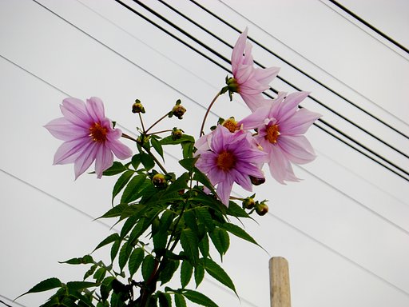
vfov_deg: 13.0
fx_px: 1347
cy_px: 154
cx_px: 204
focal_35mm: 114
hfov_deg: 17.3
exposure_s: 1/100
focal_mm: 18.9
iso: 50
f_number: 4.3
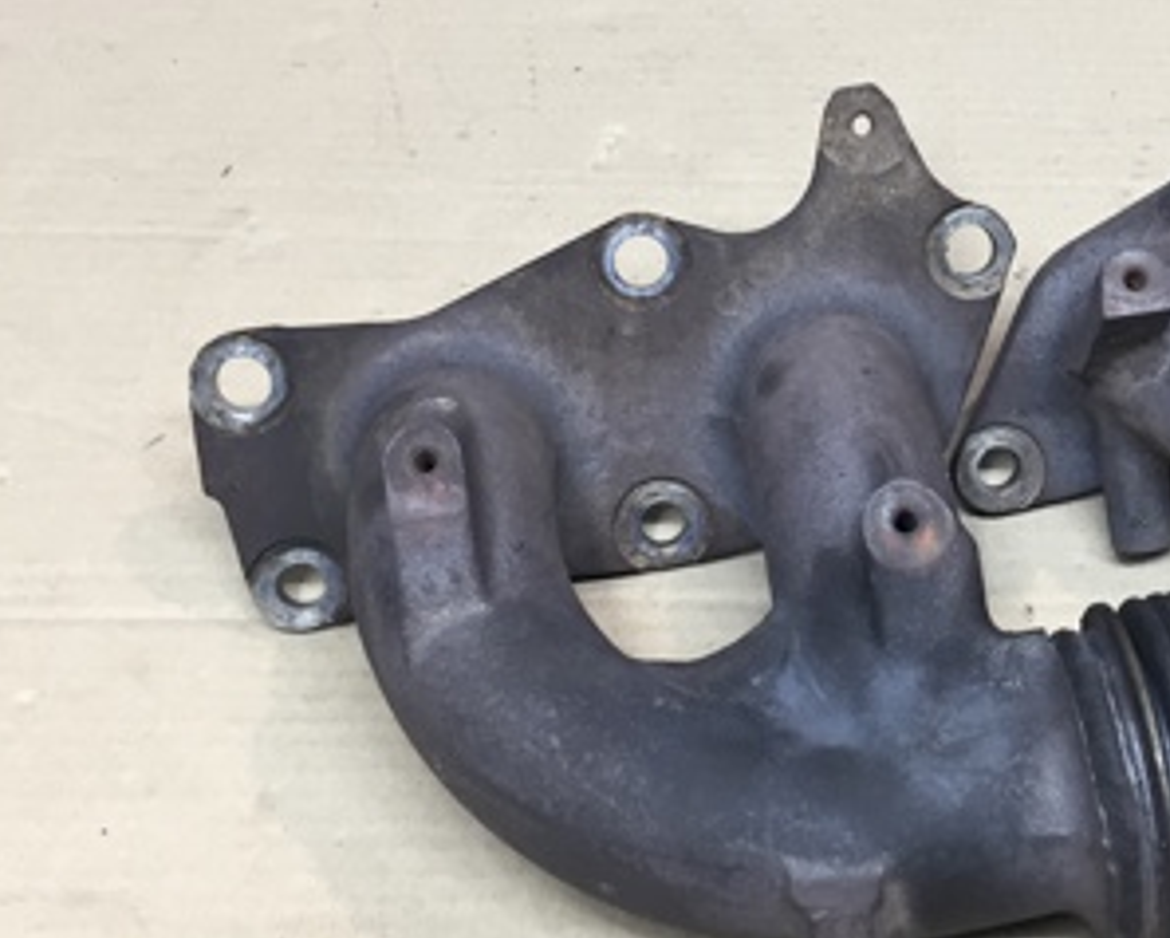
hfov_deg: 29.6
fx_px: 2114
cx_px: 1064
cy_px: 311
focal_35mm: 61
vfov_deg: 24.9
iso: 80
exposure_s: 1/33
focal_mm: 4.15
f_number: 2.2
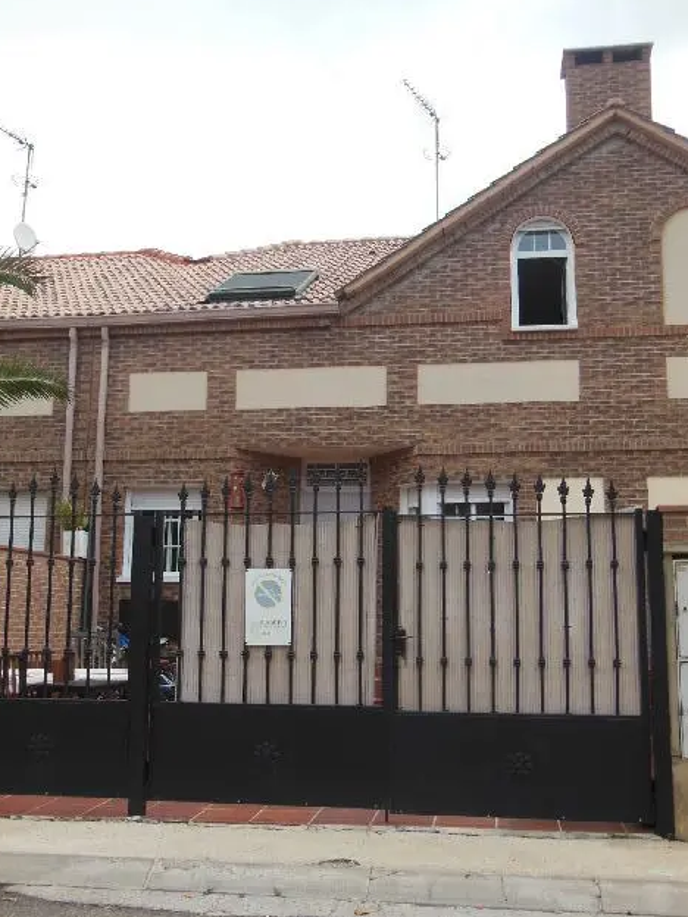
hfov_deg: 36.0
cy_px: 457
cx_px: 343
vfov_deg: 46.8
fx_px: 1060
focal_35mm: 40
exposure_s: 1/640
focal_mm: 6.9
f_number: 4.1
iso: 125
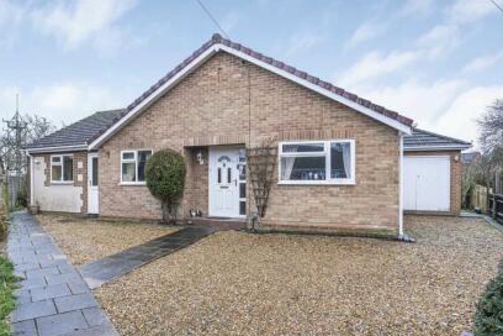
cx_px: 217
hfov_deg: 79.2
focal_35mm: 22
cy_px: 183
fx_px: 302
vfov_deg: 58.1
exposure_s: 1/25
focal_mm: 18.5
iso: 2000
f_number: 8
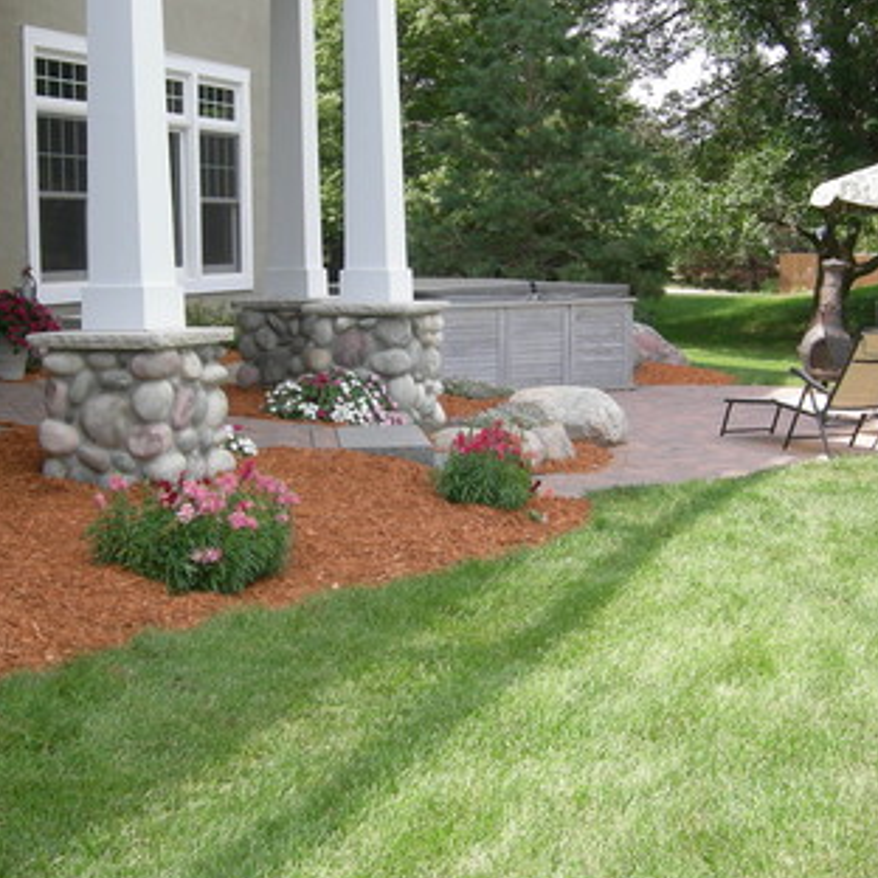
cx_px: 374
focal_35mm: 51
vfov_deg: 33.4
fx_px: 1464
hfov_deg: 33.3
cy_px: 390
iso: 64
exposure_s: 1/125
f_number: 4.8
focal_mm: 7.5
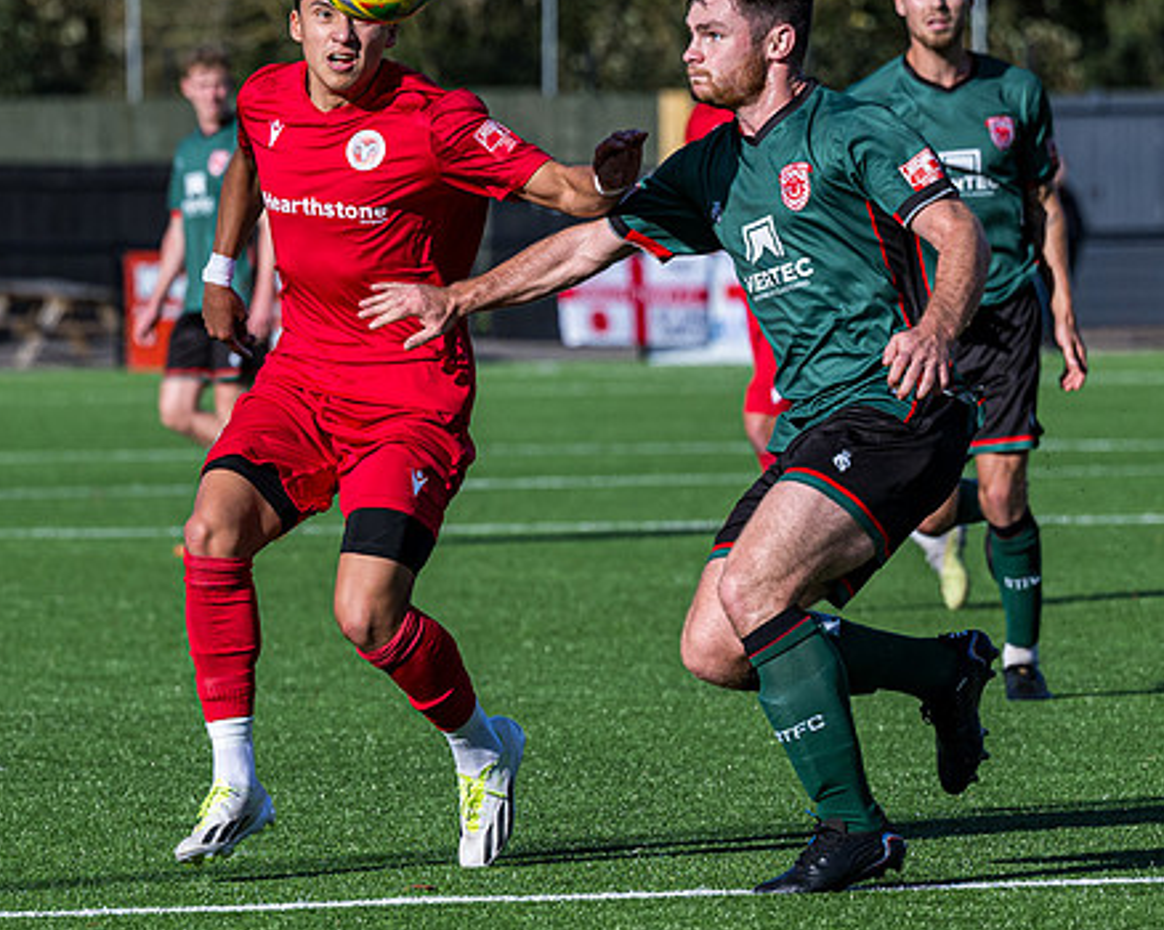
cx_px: 411
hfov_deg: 5.3
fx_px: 12534
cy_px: 556
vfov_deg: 4.2
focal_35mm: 364
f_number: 4
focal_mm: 135
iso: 200
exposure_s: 1/3200
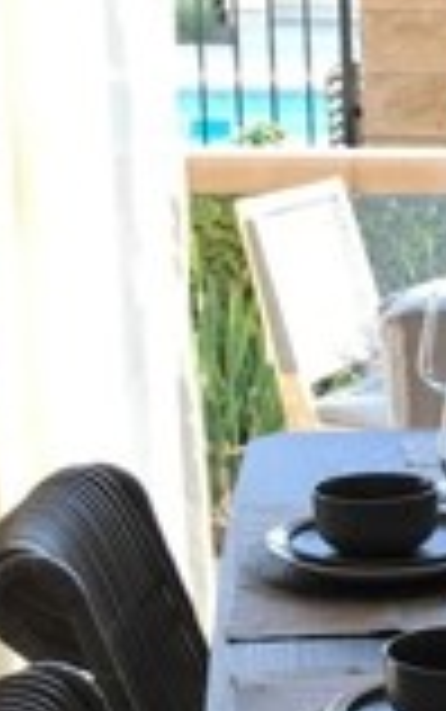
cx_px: 869
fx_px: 2330
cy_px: 657
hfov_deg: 10.2
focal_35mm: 120
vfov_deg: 17.1
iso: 32
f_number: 1.8
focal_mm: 3.99
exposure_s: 1/120
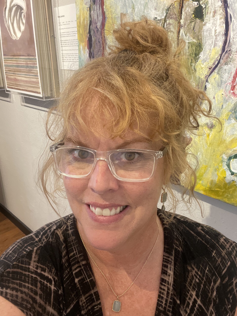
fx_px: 274
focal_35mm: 30
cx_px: 118
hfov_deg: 46.8
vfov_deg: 60.0
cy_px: 158
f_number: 2.2
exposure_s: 1/60
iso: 320
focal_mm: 2.71
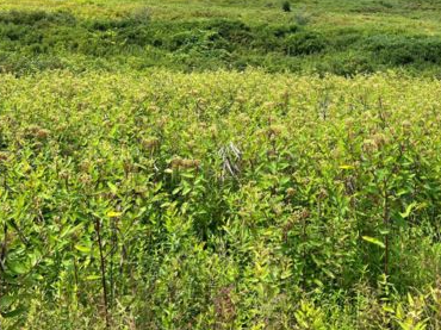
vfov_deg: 31.0
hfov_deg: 41.4
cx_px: 306
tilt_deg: +3.7
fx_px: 573
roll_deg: +0.3
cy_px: 45
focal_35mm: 45
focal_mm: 5.7
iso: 50
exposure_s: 1/2632
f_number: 1.5
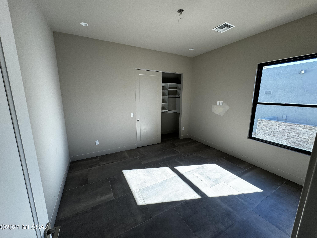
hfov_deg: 102.1
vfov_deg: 85.7
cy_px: 119
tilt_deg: -11.1
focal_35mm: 14
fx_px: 128
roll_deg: -0.4
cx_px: 158
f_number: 2.2
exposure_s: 1/99
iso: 80
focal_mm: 2.22
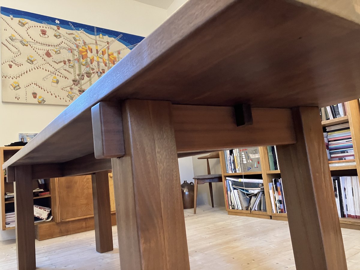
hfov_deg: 63.4
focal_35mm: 28
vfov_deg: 49.7
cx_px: 180
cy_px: 135
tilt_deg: +7.8
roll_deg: +5.3
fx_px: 291
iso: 320
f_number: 1.8
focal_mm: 3.99
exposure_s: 1/25
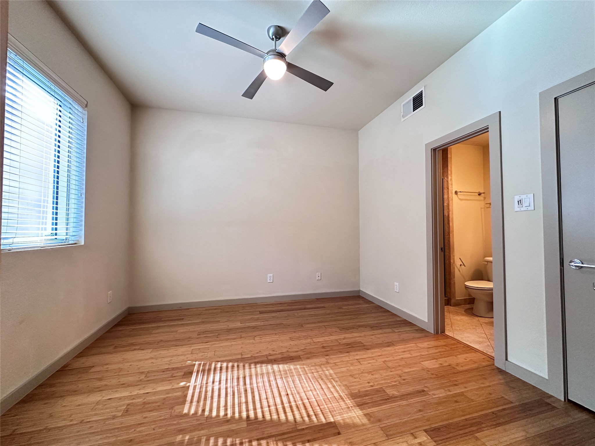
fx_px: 241
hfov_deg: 102.1
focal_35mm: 14
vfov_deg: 85.7
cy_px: 223
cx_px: 298
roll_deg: -0.5
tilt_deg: +1.6
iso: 500
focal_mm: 2.22
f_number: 2.2
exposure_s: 1/60
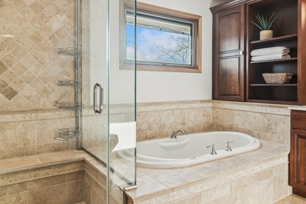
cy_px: 94
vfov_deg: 51.3
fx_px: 213
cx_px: 161
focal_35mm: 25
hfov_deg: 71.5
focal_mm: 12
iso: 200
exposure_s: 1/8
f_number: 8
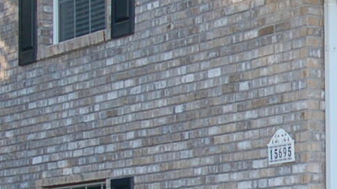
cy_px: 169
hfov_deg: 11.7
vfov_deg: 6.8
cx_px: 476
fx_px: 1590
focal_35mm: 178
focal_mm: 24
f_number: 6.3
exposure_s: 1/160
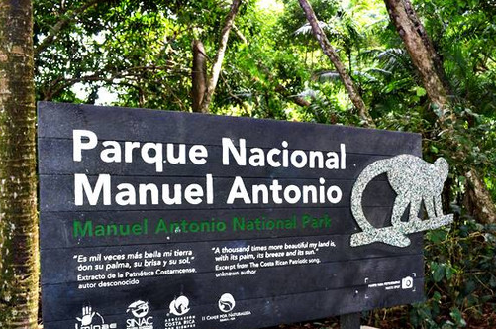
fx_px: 481
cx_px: 254
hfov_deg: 54.5
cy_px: 212
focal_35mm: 35
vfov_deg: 37.4
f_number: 5
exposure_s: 1/100
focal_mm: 18
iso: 400
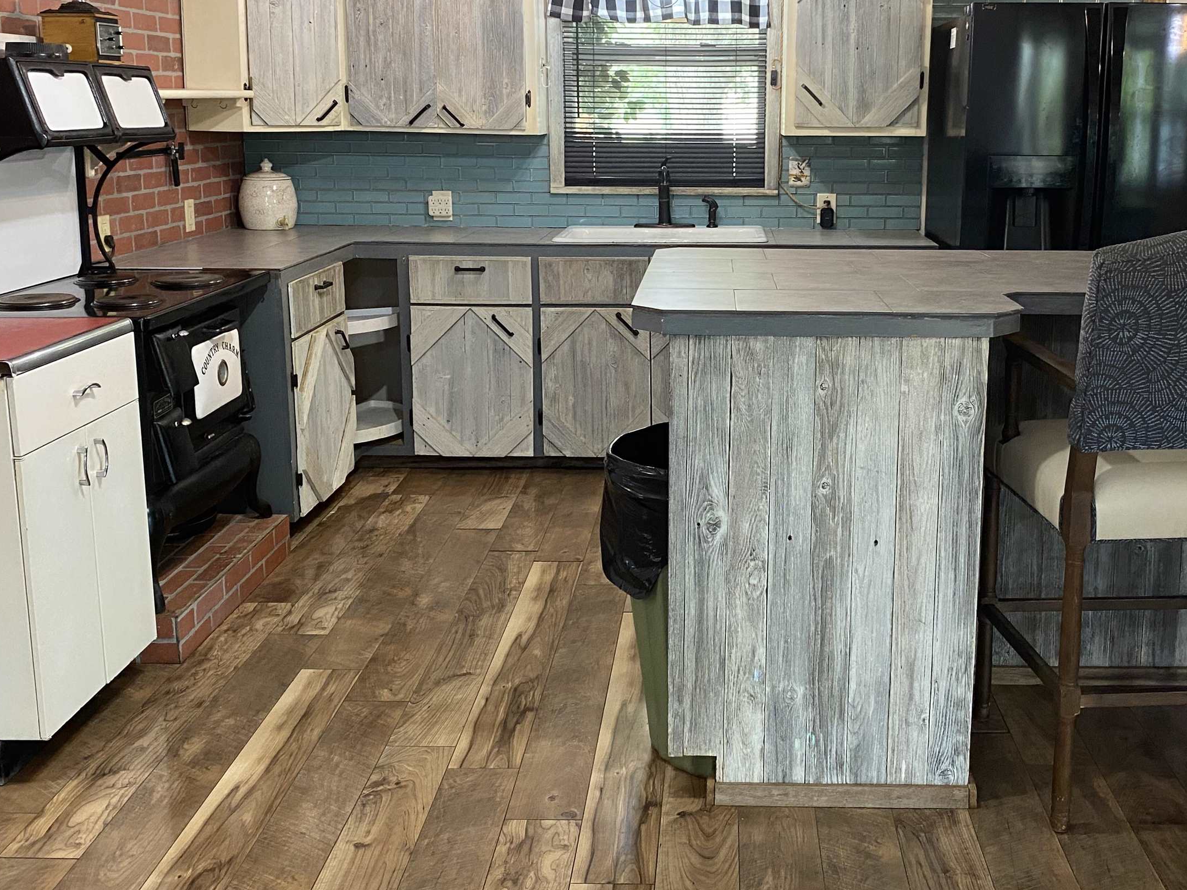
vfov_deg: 38.5
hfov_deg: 49.9
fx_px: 1269
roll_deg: -0.8
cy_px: 350
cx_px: 697
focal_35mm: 37
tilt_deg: -9.0
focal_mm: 4.25
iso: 250
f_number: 1.8
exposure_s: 1/60
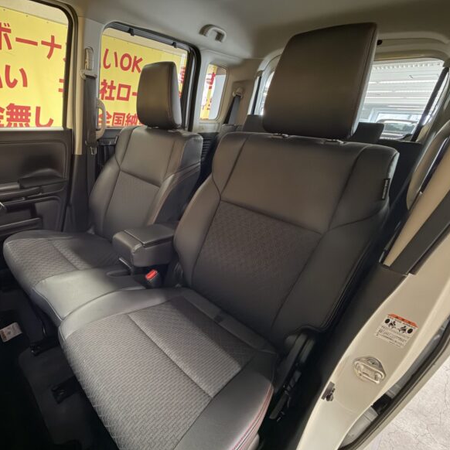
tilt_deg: -24.9
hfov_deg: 80.9
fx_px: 250
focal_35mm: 17
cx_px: 147
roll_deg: -4.7
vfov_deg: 83.9
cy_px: 231
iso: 1250
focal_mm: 2.22
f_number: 2.2
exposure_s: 1/33
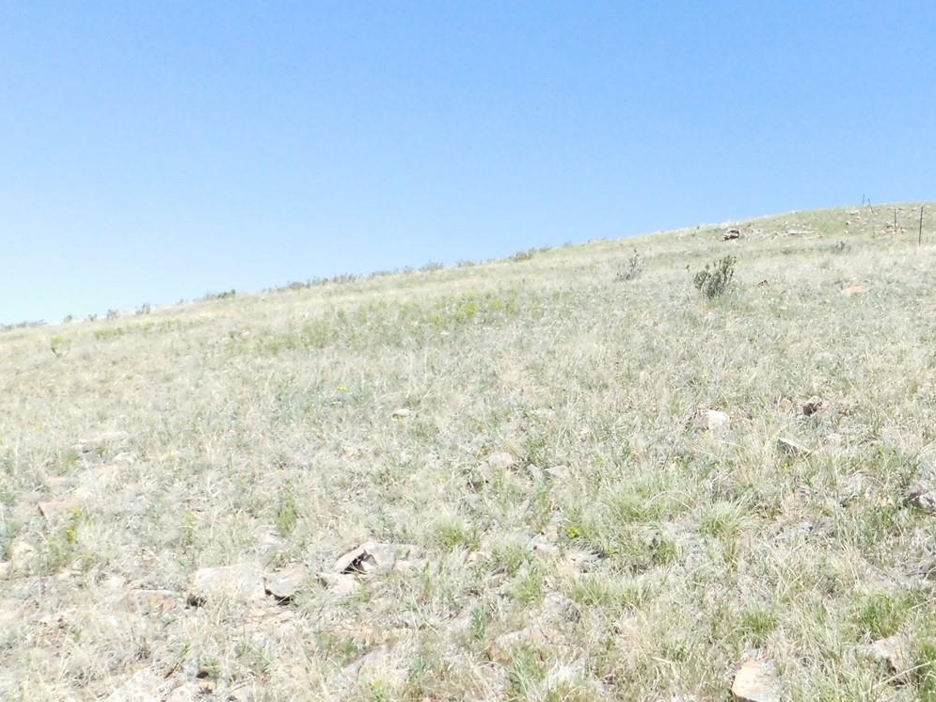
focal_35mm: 37
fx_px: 1000
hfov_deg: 48.8
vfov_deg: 38.6
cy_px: 304
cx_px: 661
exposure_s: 1/1500
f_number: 6
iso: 800
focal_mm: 4
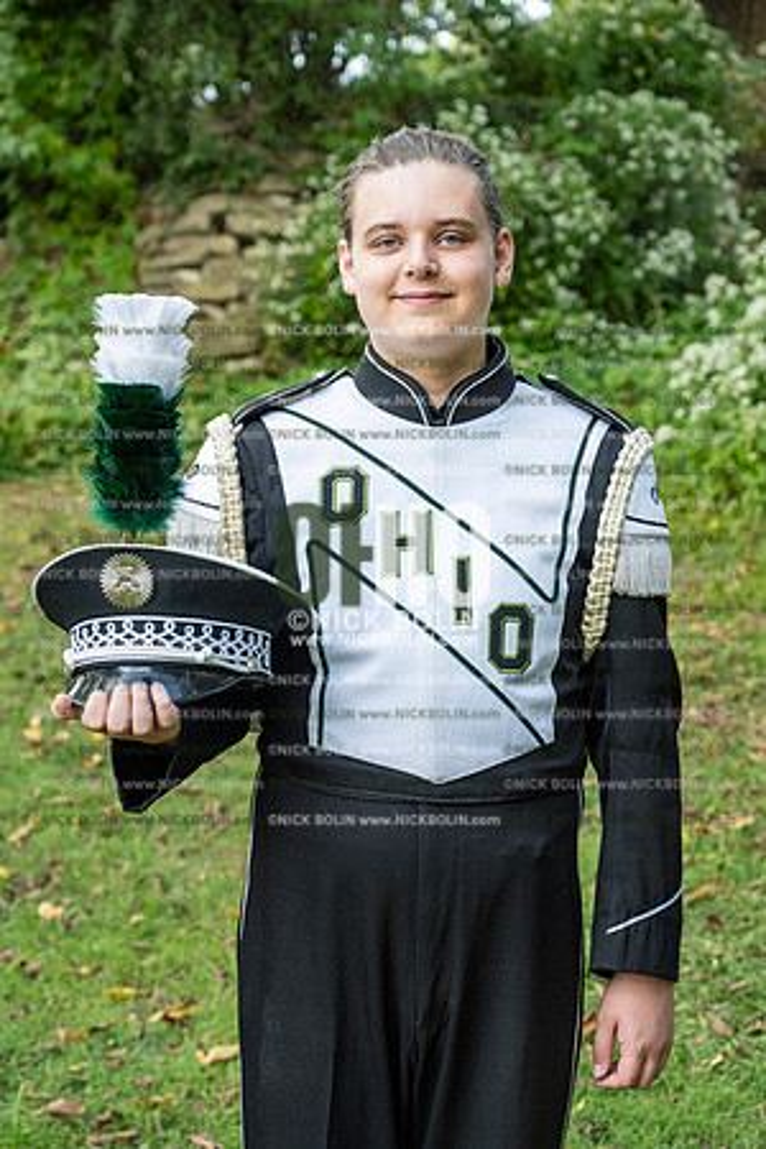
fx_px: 2011
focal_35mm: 63
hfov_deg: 21.6
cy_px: 574
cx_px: 383
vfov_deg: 31.9
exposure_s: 1/640
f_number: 5.6
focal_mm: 63
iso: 1000
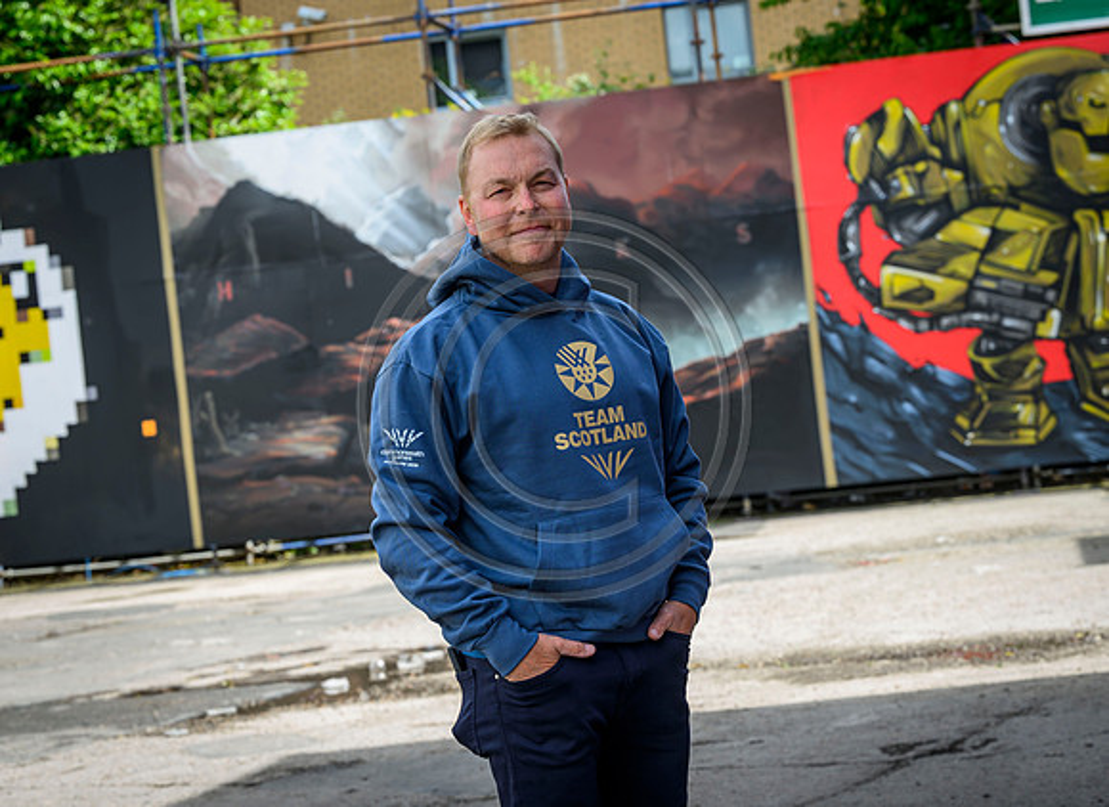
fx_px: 2864
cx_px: 562
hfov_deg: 21.9
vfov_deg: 16.0
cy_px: 391
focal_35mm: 90
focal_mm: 77
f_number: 5.6
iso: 250
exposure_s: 1/250
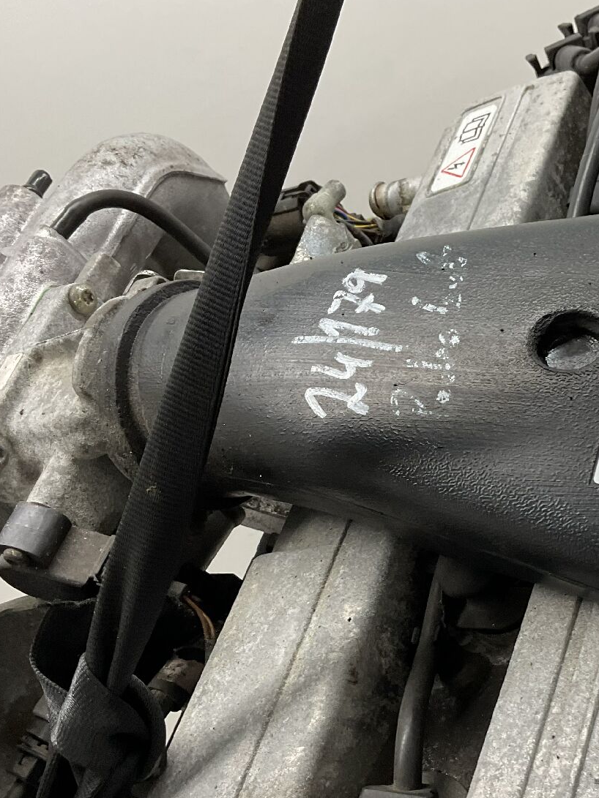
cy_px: 523
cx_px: 484
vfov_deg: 37.2
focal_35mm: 51
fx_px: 1177
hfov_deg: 27.9
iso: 64
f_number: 1.8
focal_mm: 3
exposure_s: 1/100
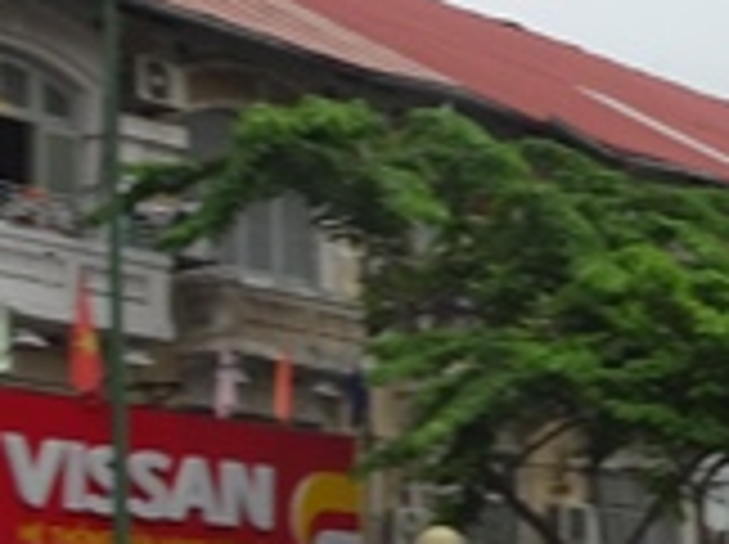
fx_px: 3280
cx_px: 1562
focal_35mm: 156
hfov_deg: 11.2
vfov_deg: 9.4
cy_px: 569
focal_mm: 6.17
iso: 80
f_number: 4
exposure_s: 1/40
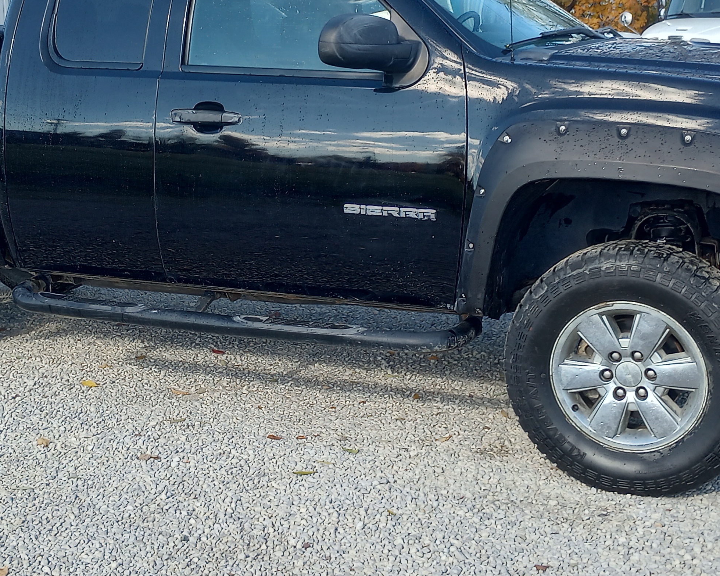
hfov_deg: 33.0
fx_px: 1215
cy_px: 179
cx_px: 301
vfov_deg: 26.5
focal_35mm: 57
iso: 109
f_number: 1.8
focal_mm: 4.27
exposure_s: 1/128
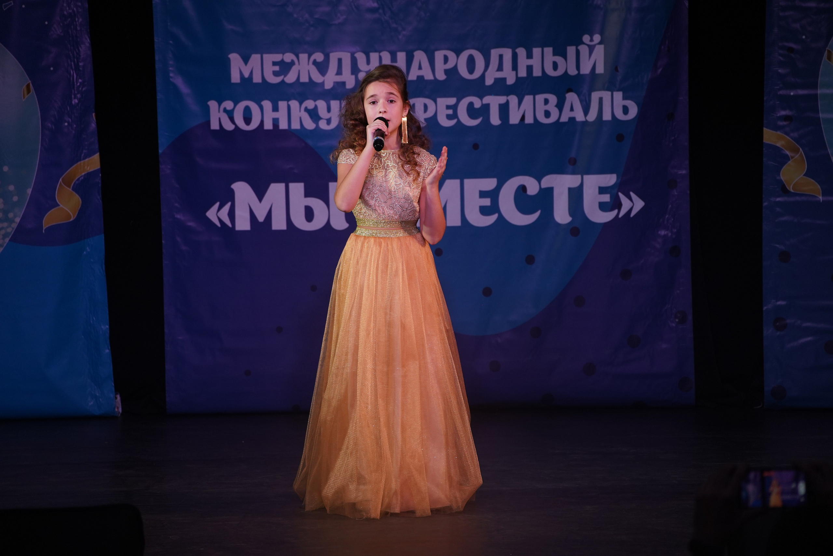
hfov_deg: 10.9
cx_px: 416
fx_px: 4373
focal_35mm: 189
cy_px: 278
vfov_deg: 7.3
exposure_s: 1/250
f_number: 5.6
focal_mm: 189
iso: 1600
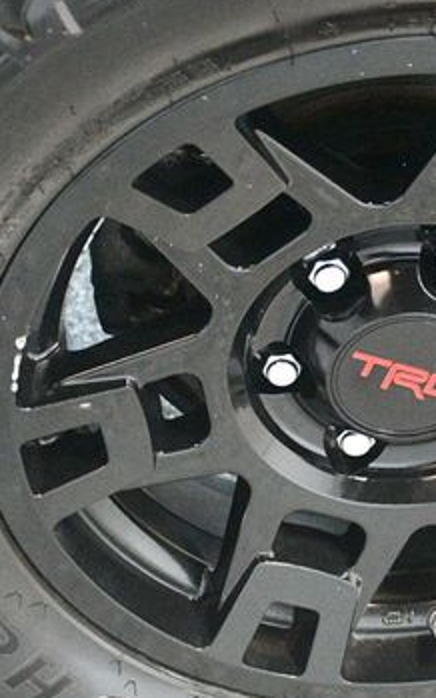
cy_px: 384
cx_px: 412
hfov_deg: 11.6
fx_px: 2130
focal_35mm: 112
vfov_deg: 18.6
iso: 12800
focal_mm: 40
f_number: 4.5
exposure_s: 1/60
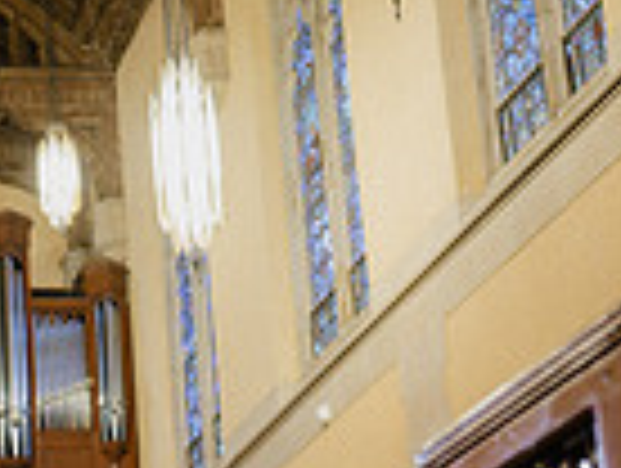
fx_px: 2067
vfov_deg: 12.6
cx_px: -360
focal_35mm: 115
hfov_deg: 15.5
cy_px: 569
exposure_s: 1/50
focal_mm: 28.5
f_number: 2.8
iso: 800
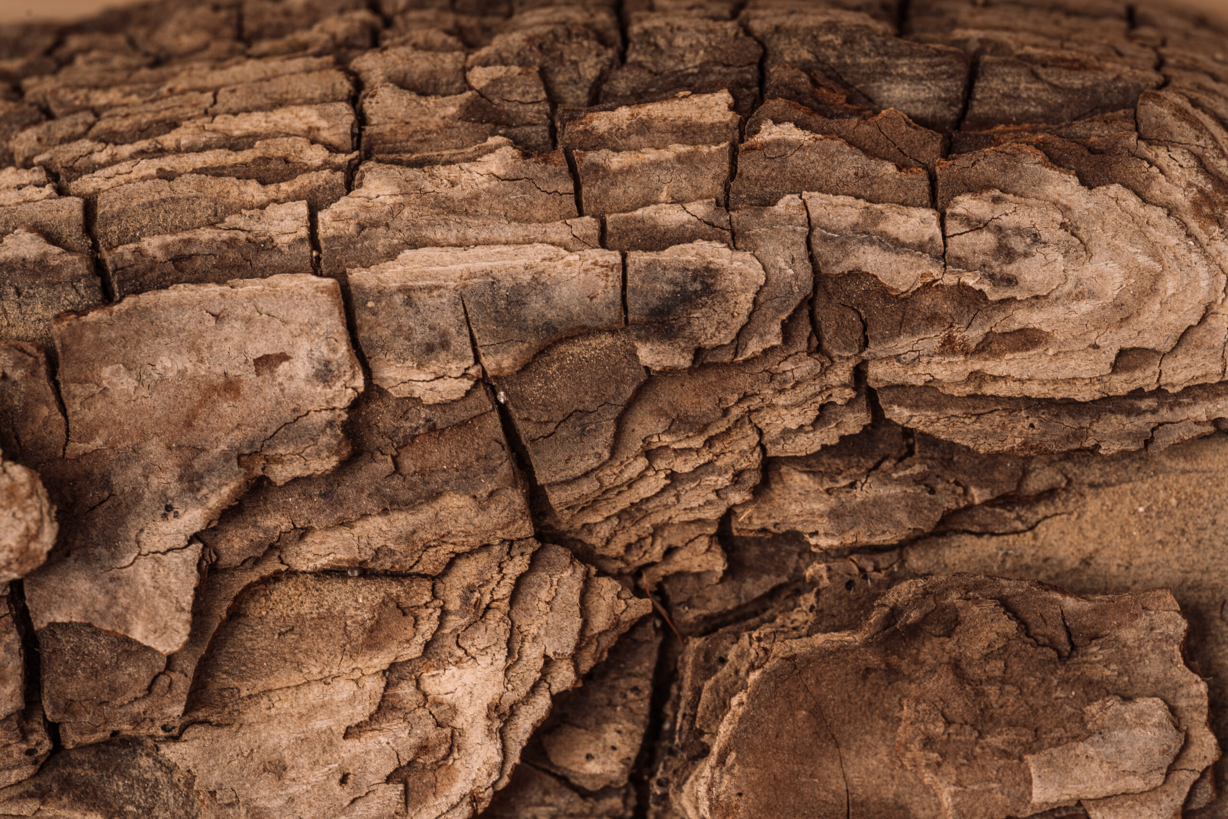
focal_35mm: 105
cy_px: 410
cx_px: 614
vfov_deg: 13.0
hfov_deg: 19.5
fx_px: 3582
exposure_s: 1/160
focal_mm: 105
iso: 125
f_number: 8
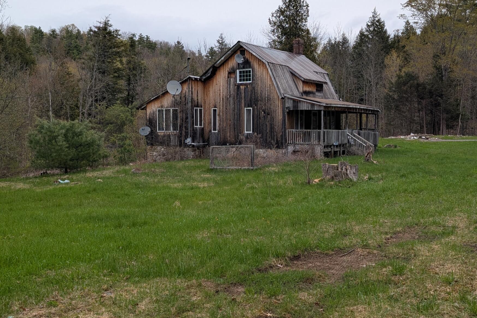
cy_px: 143
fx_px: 570
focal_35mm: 43
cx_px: 270
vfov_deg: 31.2
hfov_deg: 45.3
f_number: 1.68
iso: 22
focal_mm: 6.9
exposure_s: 1/327
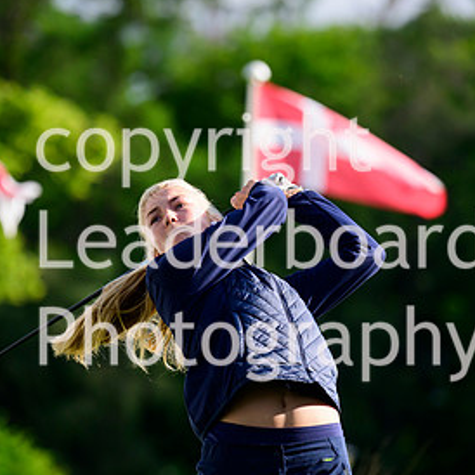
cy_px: 256
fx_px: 7529
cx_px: 264
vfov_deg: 3.6
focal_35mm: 485
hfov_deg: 3.6
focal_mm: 270
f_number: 5
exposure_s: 1/2000
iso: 800
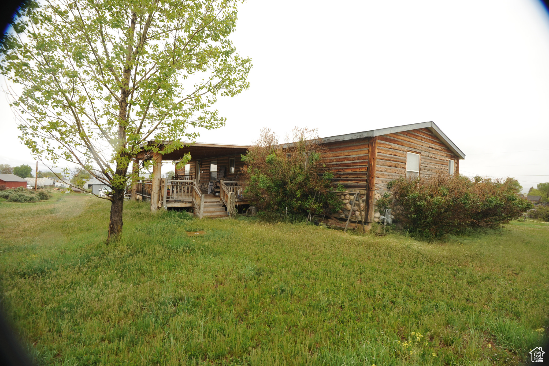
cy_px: 183
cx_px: 274
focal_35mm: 17
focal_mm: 17
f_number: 8
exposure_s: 1/125
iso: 280
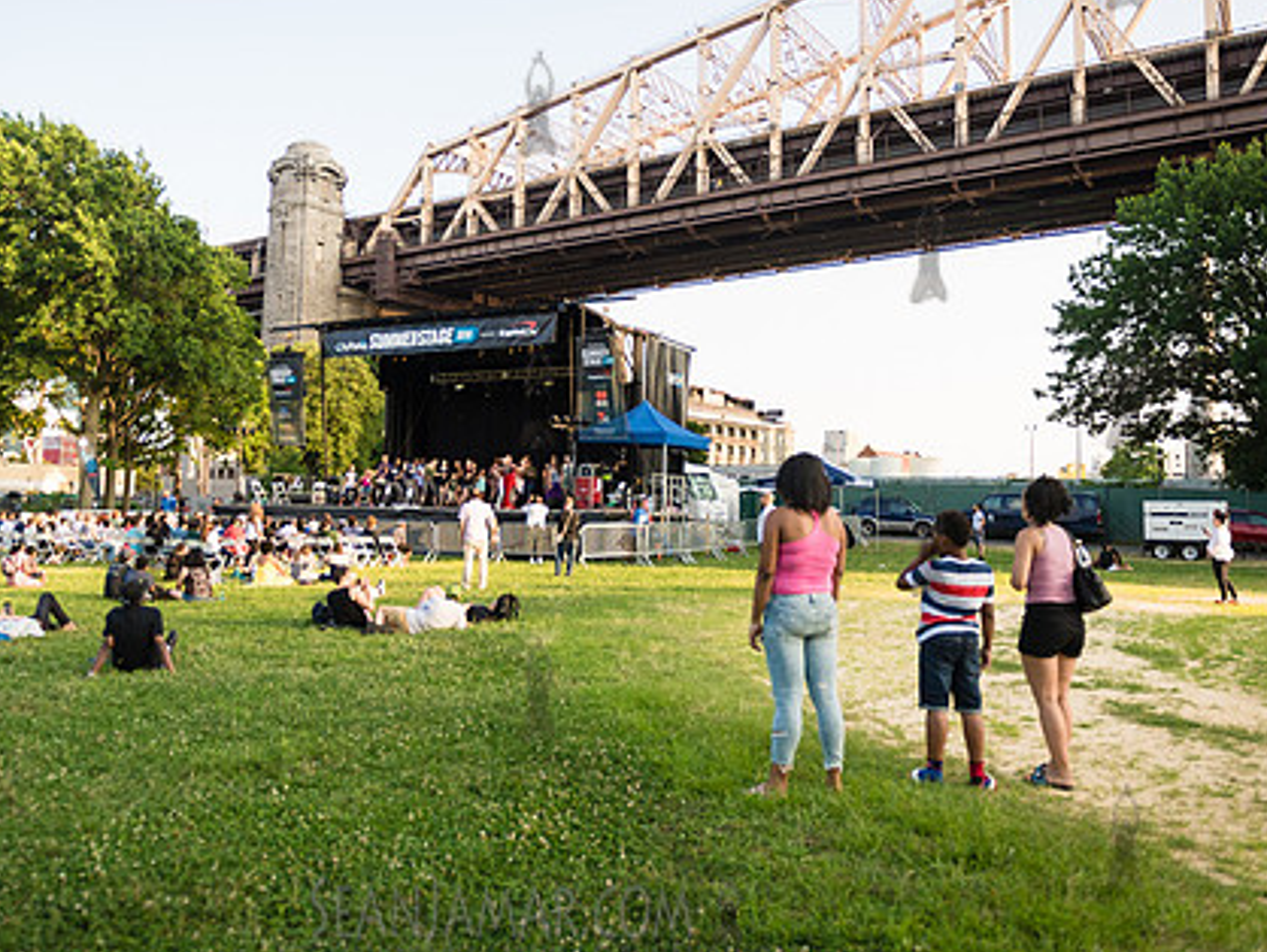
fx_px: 1172
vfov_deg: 44.0
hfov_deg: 56.5
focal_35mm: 32
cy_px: 396
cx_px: 537
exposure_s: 1/4000
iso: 1250
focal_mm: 24
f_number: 2.8
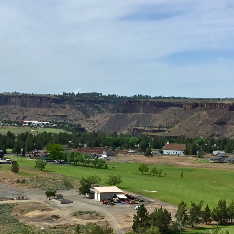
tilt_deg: -4.1
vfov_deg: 18.6
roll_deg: -1.2
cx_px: 95
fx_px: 711
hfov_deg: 18.7
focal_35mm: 93
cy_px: 164
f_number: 2.4
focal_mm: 3.3
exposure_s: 1/1481
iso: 25
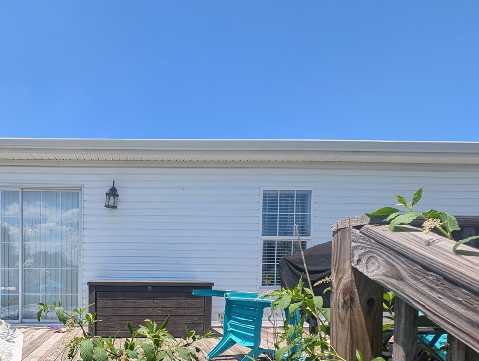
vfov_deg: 58.7
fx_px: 291
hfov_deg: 73.8
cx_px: 124
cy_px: 288
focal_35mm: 21
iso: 37
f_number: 1.95
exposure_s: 1/1385
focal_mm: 2.23
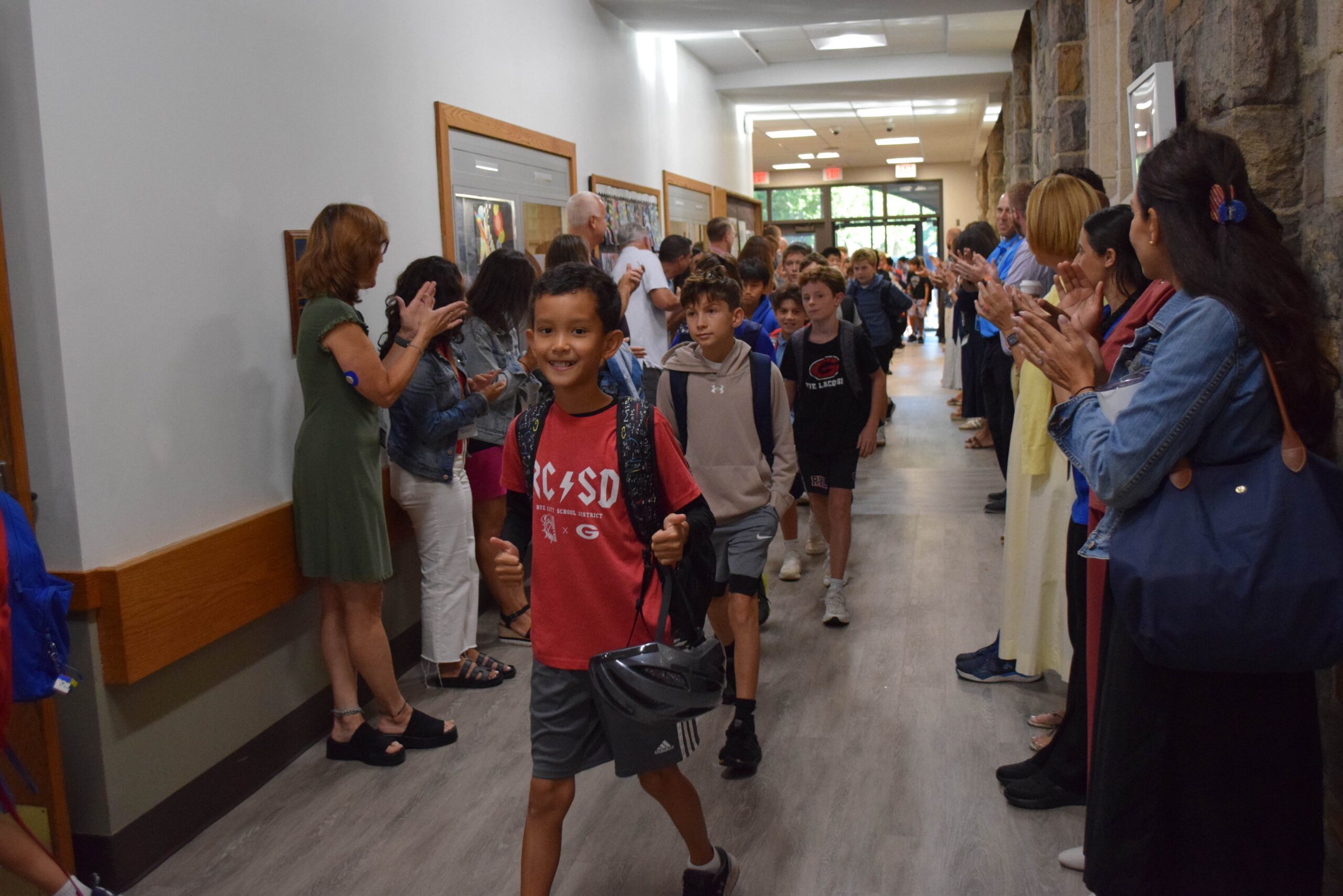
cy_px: 448
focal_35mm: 36
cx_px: 672
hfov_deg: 53.1
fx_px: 1343
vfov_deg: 36.9
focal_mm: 24
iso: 3200
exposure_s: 1/250
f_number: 4
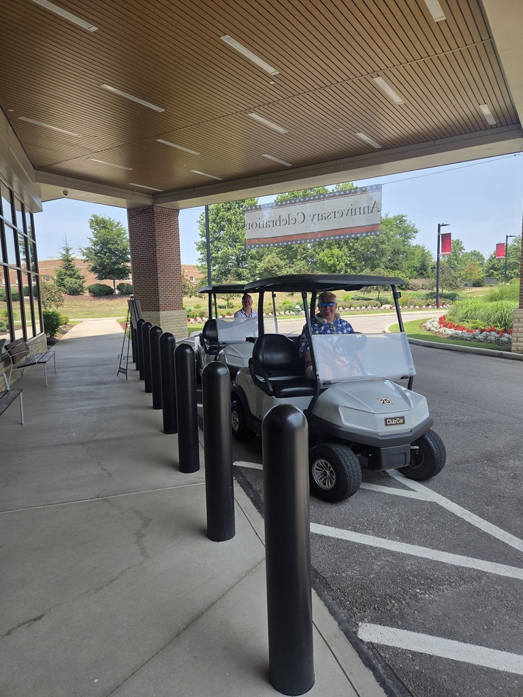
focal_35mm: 23
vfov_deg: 73.9
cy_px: 348
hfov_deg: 58.9
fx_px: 463
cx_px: 262
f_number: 1.8
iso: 80
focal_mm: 5.4
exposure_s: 1/2228
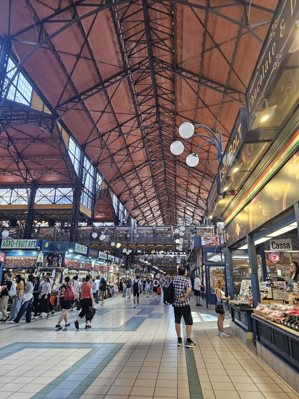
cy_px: 200
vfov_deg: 73.9
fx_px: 265
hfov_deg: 58.9
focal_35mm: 23
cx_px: 150
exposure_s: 1/100
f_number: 1.7
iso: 125
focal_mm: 6.3
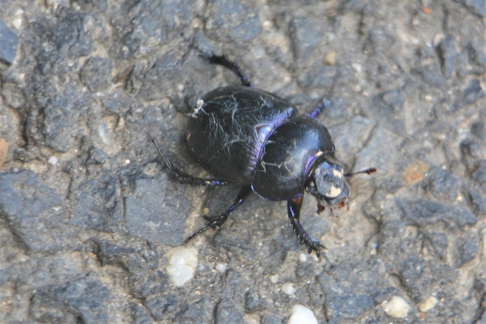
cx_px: 243
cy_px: 162
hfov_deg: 6.2
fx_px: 4455
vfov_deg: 4.2
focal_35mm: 330
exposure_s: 1/125
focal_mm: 220
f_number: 5.3
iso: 900
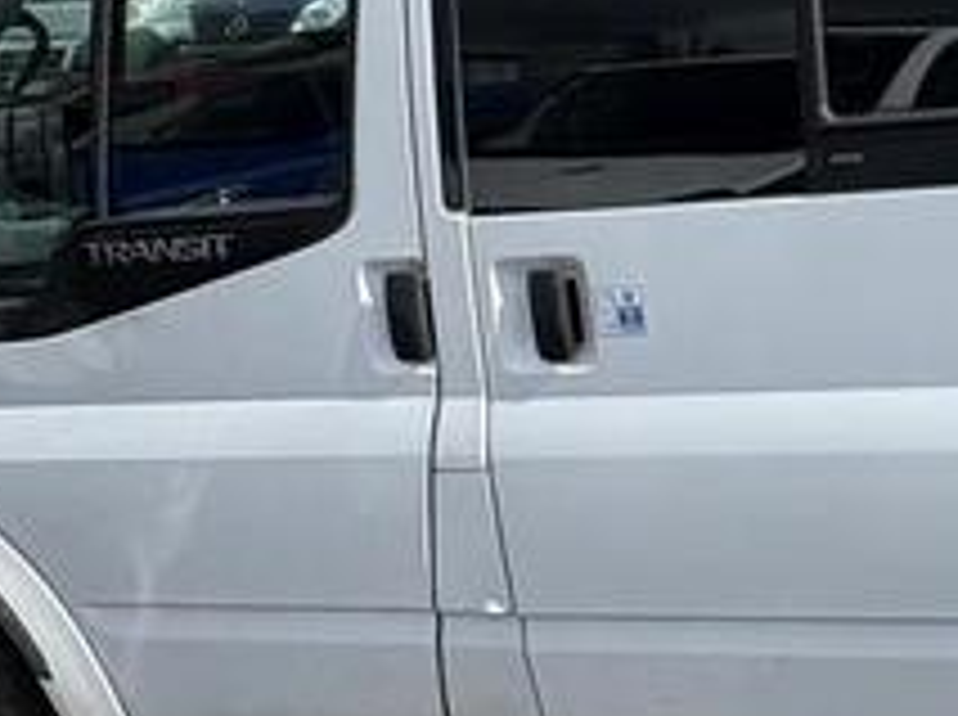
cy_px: -27
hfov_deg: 27.6
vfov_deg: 23.5
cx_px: 1223
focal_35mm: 59
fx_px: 1630
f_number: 2.2
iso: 40
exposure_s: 1/2494
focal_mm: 2.22
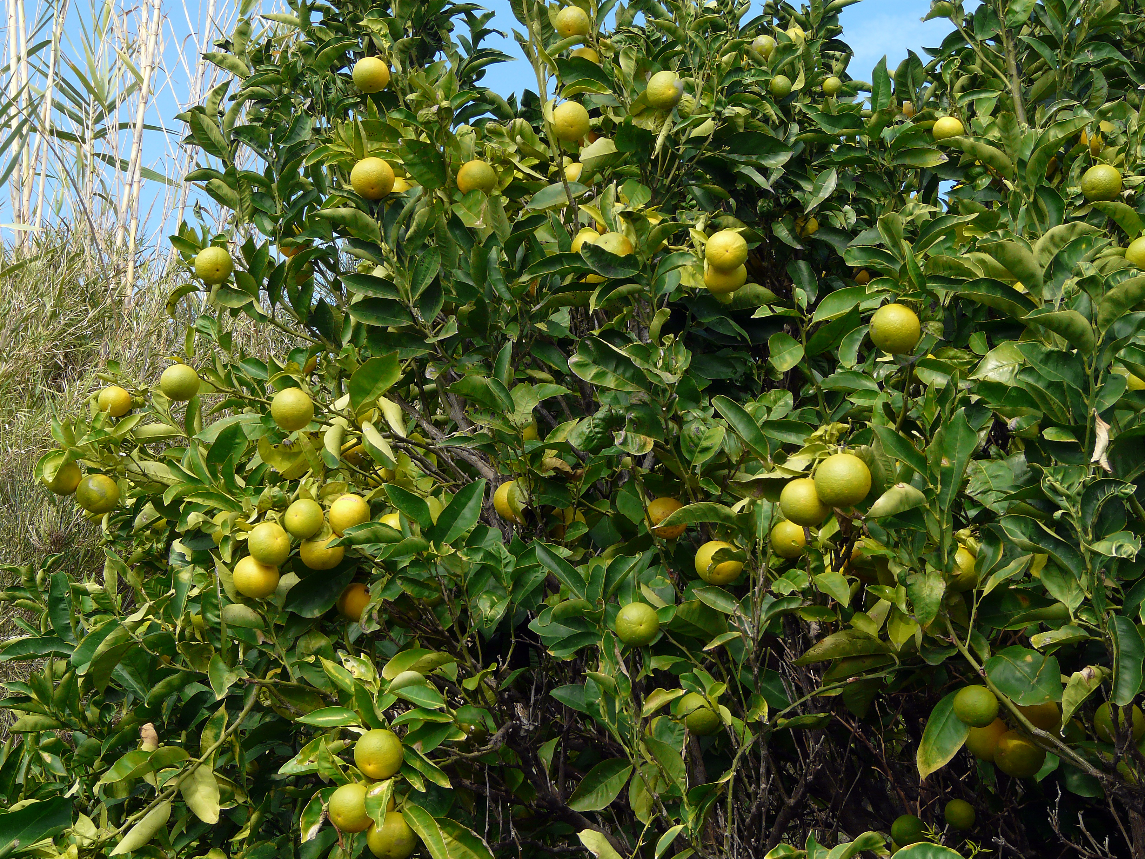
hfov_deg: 32.7
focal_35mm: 59
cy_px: 430
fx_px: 1952
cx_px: 572
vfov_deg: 24.8
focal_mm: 9.8
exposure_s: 1/250
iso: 100
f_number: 4
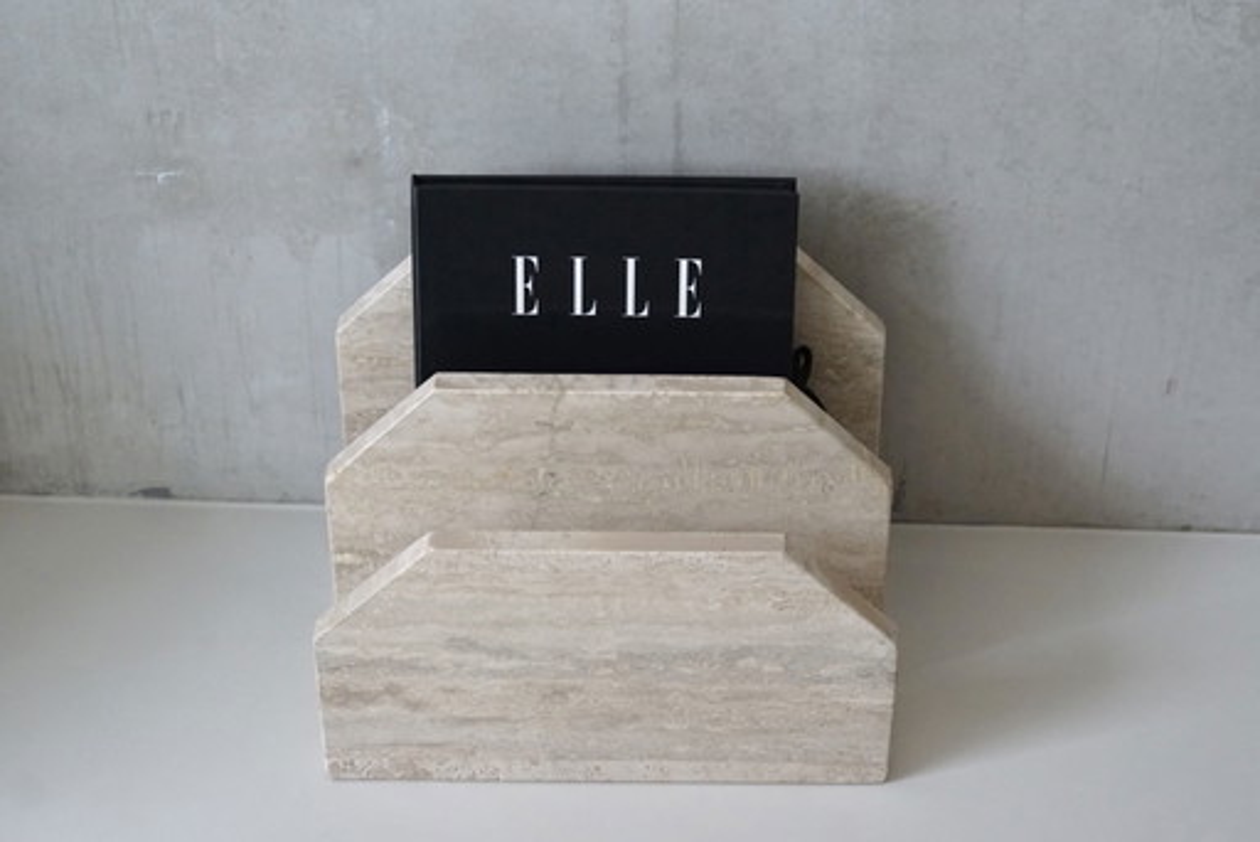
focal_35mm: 75
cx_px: 630
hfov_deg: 27.0
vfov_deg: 18.2
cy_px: 421
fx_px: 2626
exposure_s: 1/160
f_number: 4
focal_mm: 50
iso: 1250
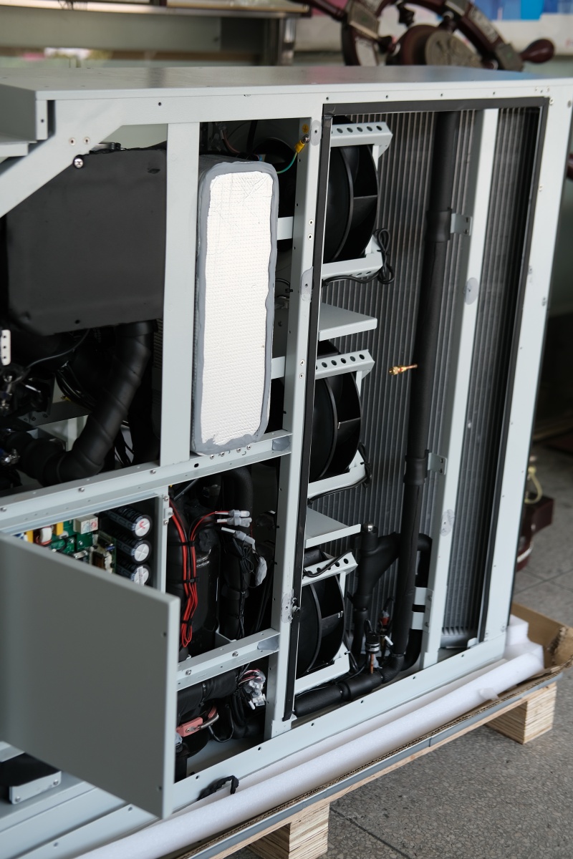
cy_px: 430
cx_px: 286
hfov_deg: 25.5
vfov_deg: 37.5
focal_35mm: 53
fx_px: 1265
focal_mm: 35
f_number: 2.8
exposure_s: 1/220
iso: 160
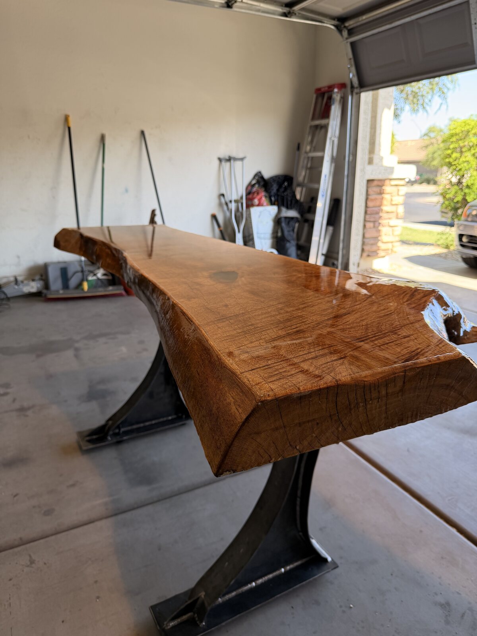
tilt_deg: -16.0
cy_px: 318
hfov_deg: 56.8
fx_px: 441
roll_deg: -0.4
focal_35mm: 24
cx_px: 238
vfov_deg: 71.6
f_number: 1.78
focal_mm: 6.76
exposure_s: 1/190
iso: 100
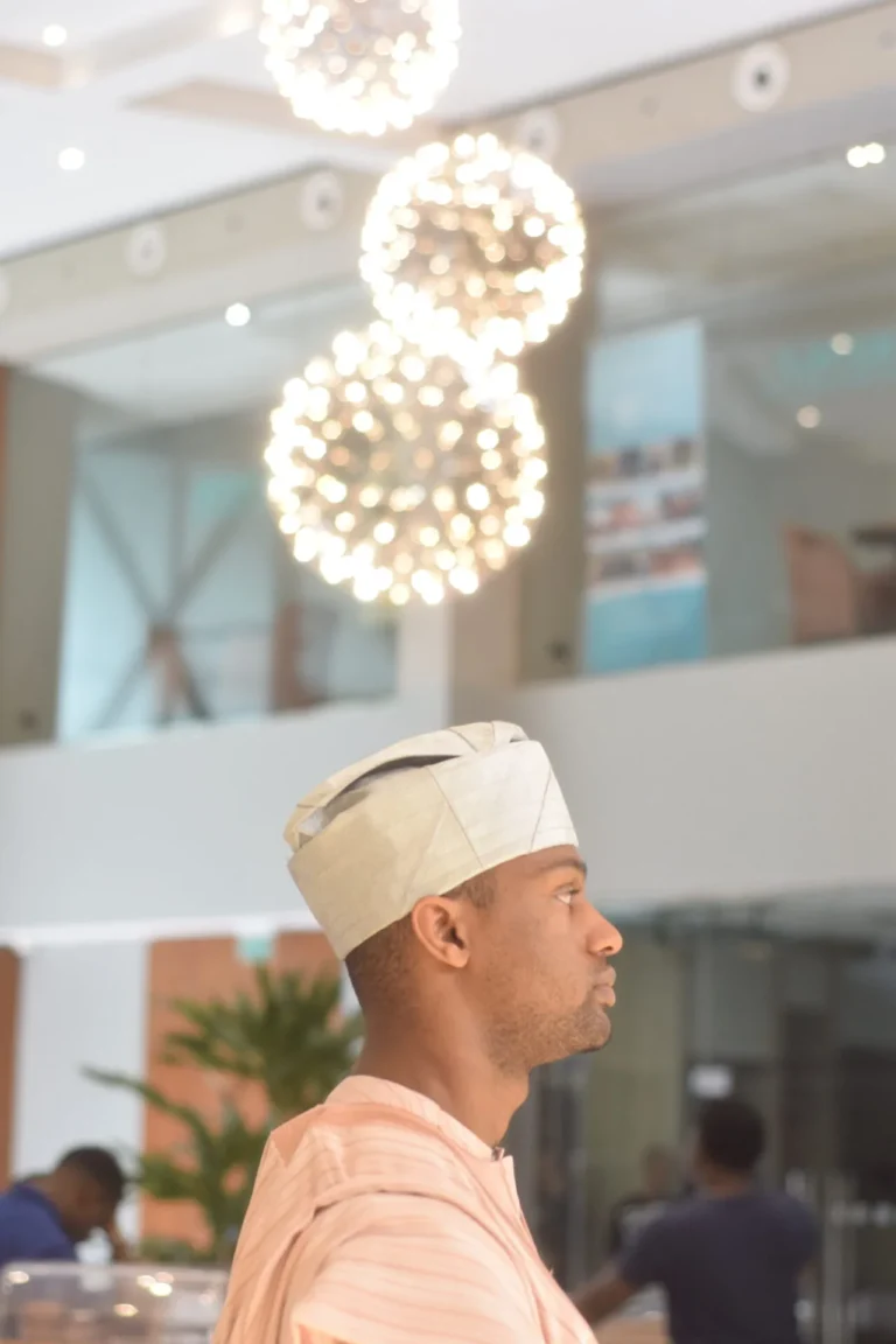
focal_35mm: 75
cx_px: 448
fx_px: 2800
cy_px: 672
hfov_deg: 18.2
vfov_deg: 27.0
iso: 800
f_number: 2.2
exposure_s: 1/160
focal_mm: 50
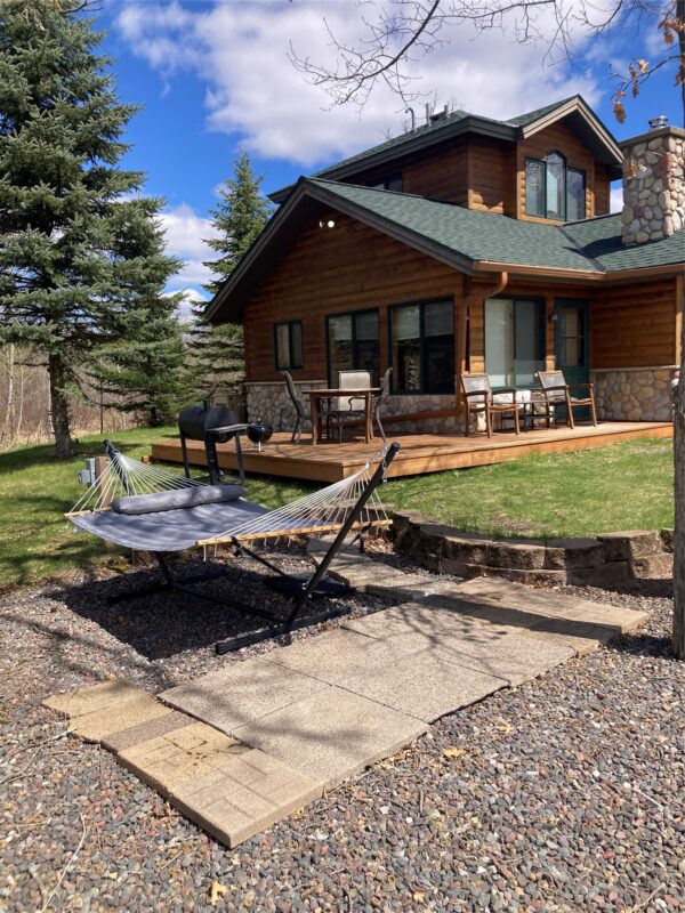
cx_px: 342
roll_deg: +0.6
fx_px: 739
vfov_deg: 63.4
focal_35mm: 28
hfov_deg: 49.7
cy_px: 456
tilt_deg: -7.1
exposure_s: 1/1600
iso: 20
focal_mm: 3.99
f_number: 1.8
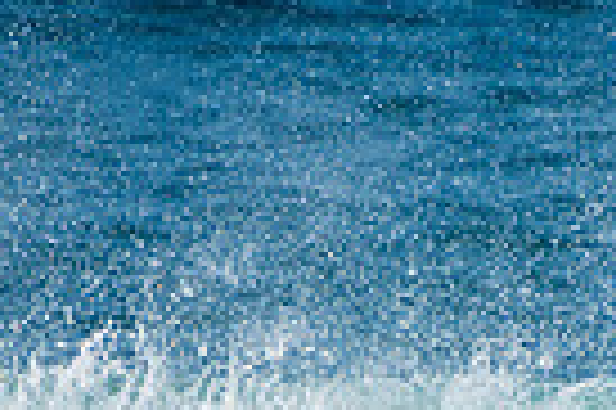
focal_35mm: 2538
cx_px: 647
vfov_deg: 0.5
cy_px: 831
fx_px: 43376
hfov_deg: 0.8
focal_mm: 400
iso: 280
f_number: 5.6
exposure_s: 1/2000
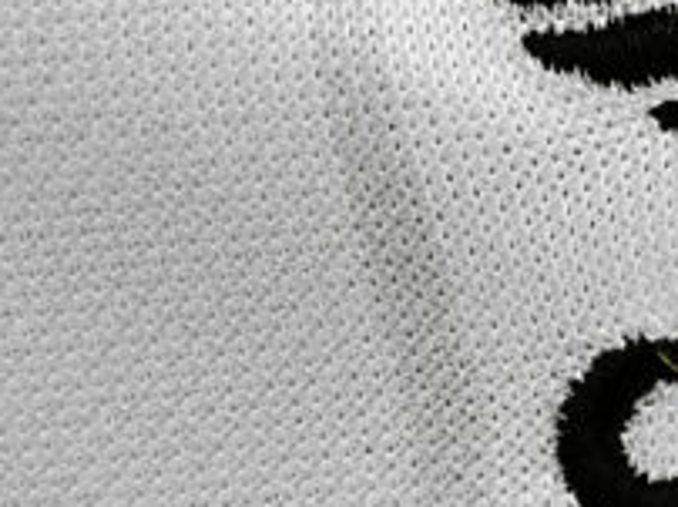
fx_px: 2093
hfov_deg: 16.9
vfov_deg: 13.7
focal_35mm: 107
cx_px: 977
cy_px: 64
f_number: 1.8
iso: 200
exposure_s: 1/100
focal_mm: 5.58
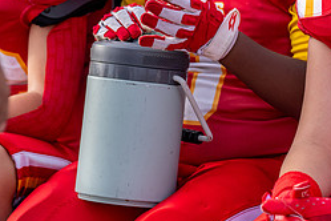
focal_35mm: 298
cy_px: -40
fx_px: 2740
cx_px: 204
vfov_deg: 4.6
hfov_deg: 6.9
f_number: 2.8
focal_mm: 103
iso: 250
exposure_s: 1/2000
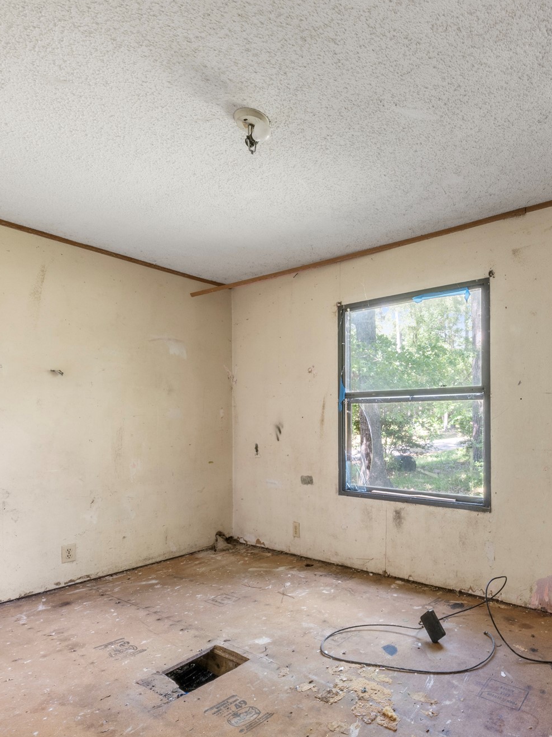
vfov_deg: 84.5
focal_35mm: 19
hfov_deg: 63.4
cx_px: 433
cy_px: 401
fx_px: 404
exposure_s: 3.2
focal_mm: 12
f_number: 9
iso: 250
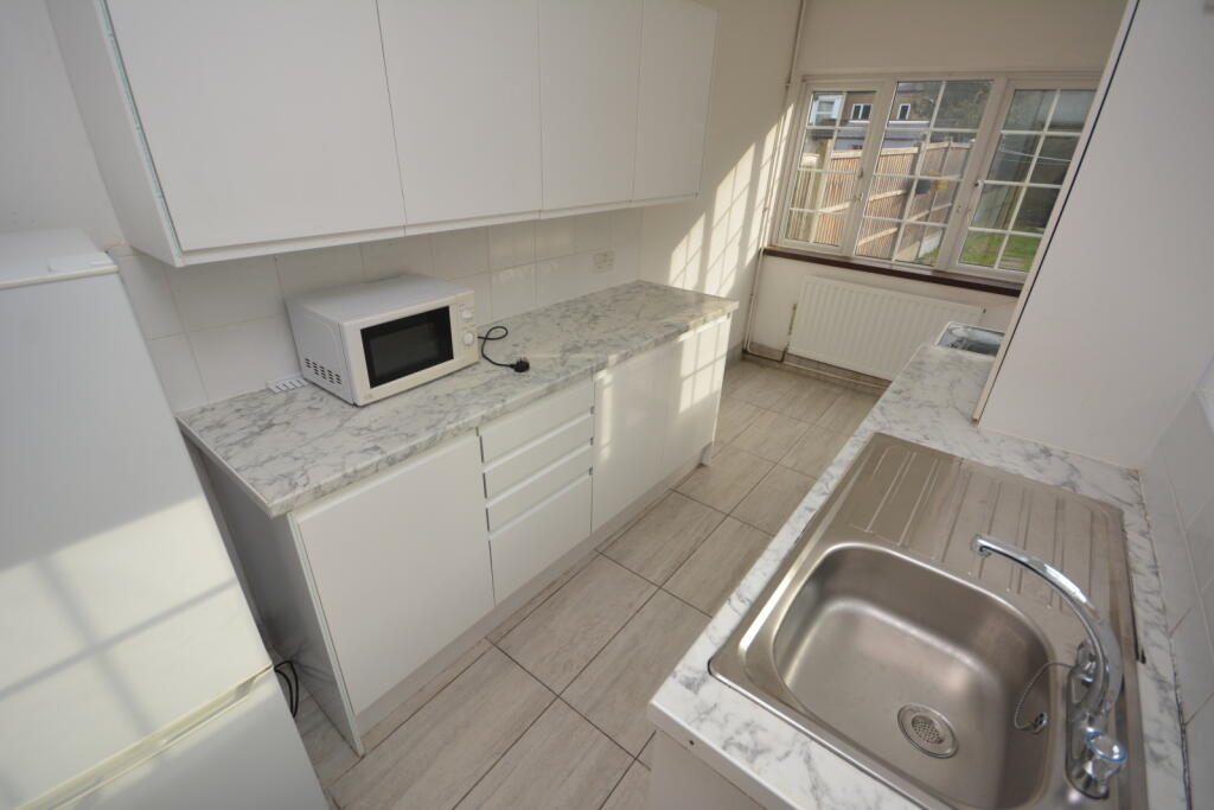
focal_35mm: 15
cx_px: 607
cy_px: 405
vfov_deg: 77.3
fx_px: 506
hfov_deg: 100.4
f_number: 5.6
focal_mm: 10
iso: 200
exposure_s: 1/125
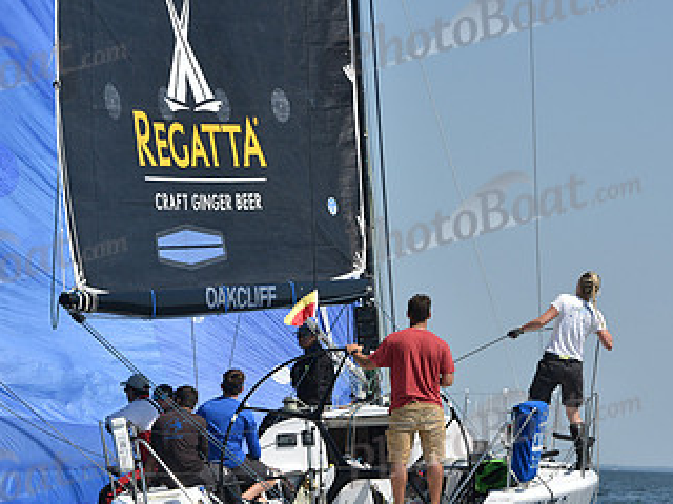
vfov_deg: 6.1
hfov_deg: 8.1
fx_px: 4744
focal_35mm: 244
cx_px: 238
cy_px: 354
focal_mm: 140
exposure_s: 1/1250
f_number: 9
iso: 250
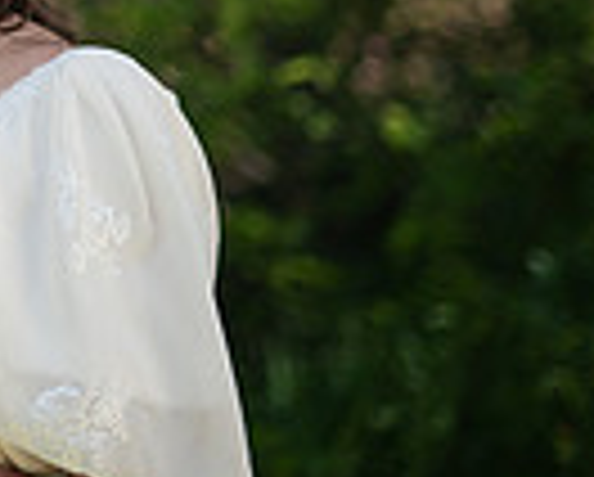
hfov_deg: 8.8
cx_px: -662
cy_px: -328
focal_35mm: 206
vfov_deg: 7.3
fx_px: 3627
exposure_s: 1/1250
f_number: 1.4
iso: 125
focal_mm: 50
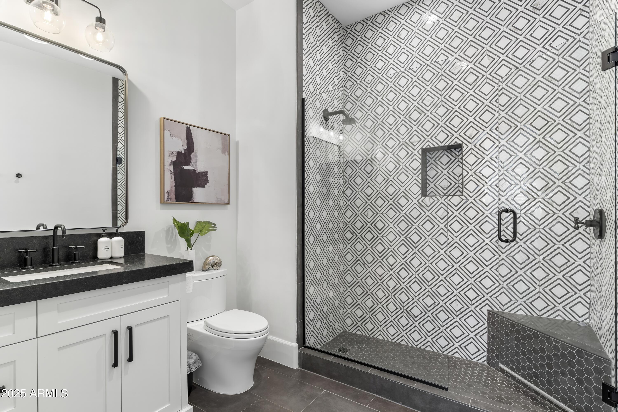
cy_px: 206
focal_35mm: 17
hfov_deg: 93.3
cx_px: 309
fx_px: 292
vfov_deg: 70.4
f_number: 8
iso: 400
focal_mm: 17
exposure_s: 1/8
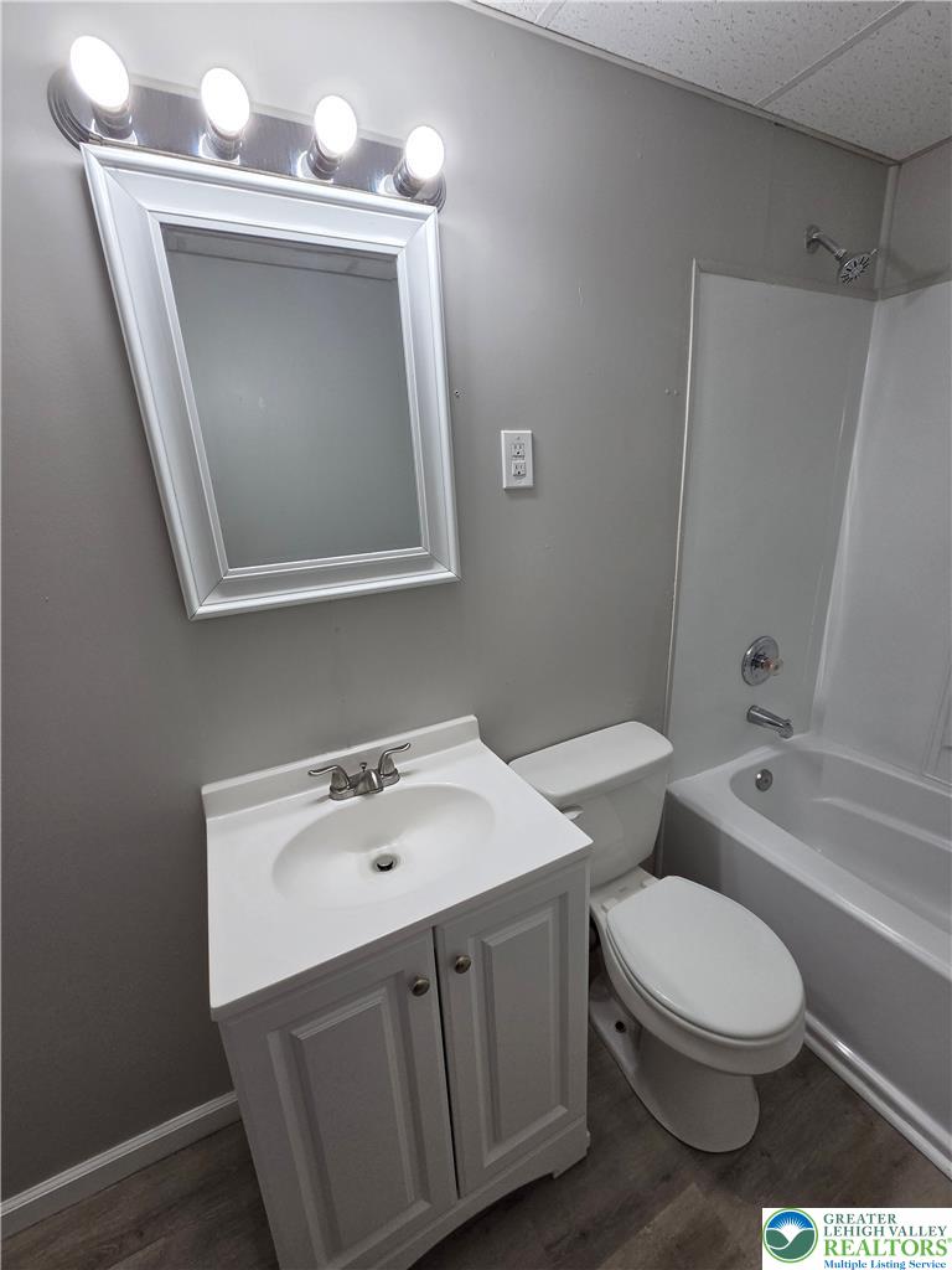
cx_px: 476
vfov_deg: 106.2
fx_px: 477
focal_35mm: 13
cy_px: 635
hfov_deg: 89.9
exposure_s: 1/120
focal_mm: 2.2
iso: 80
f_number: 2.2
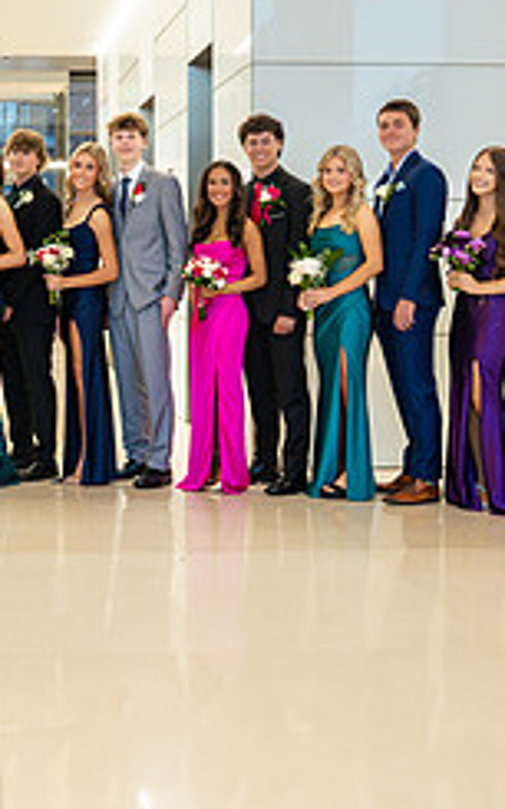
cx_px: -45
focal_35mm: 68
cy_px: 358
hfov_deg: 18.4
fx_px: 1498
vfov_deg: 30.2
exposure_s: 1/250
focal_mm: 24
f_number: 2.8
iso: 1250
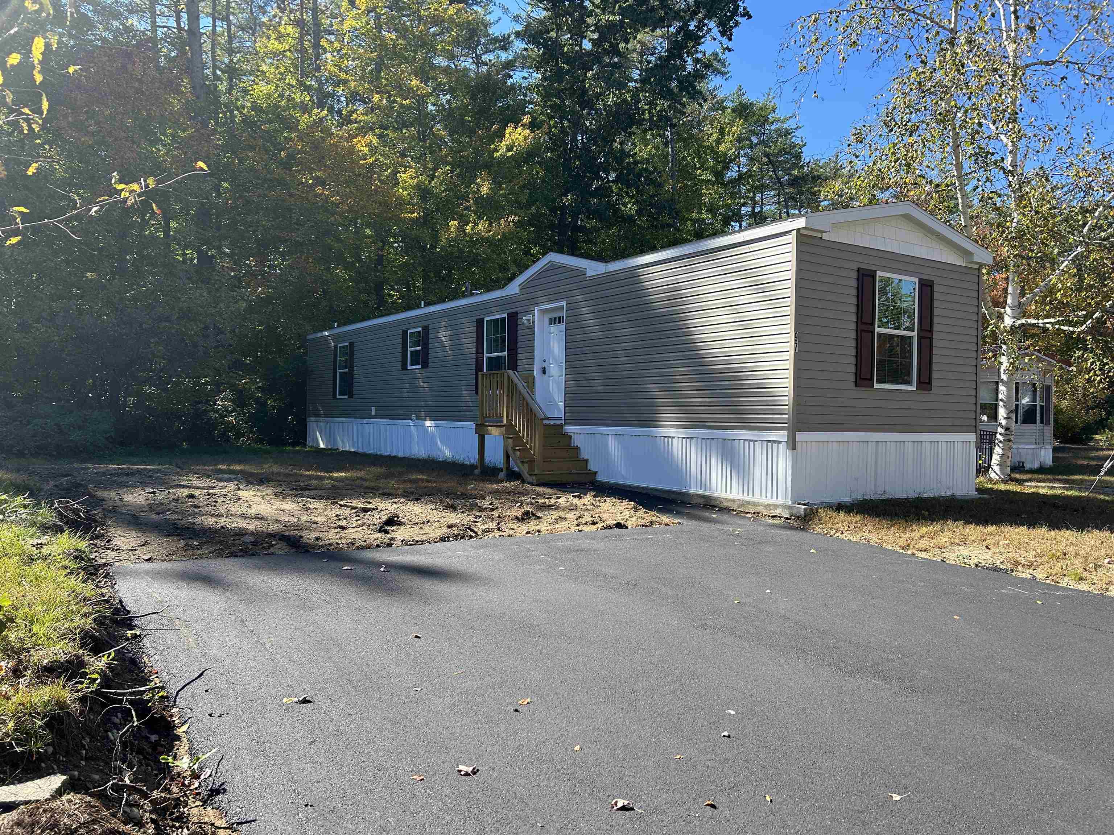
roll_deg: -1.5
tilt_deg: -1.0
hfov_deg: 67.3
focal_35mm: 26
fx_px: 837
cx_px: 557
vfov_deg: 53.1
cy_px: 418
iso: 50
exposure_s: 1/1183
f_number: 1.5
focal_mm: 5.7
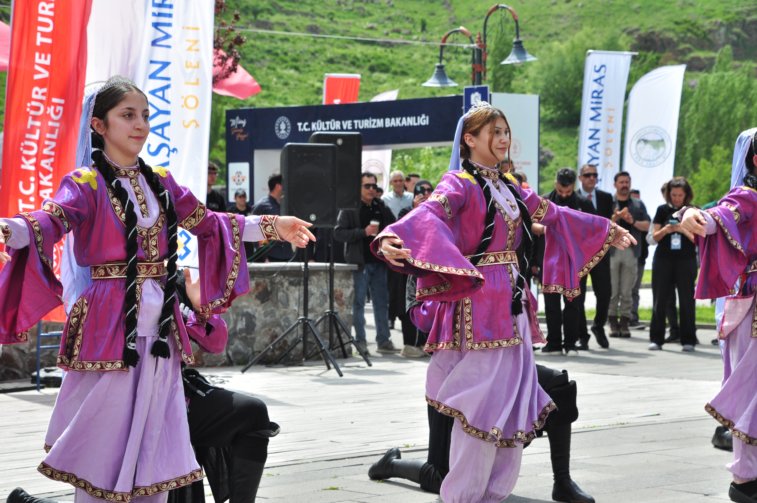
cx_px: 378
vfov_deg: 14.0
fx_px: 2048
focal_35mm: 98
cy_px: 252
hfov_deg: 20.9
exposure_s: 1/1250
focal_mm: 65
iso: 400
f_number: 9
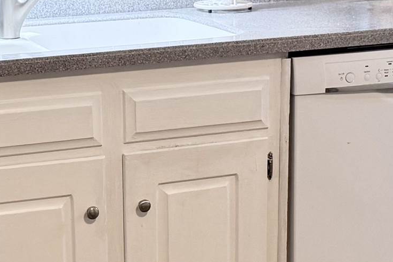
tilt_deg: -13.2
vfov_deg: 13.2
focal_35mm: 104
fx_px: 1136
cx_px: 99
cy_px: 150
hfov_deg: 19.5
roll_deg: +1.3
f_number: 1.78
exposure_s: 1/120
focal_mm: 6.76
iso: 250
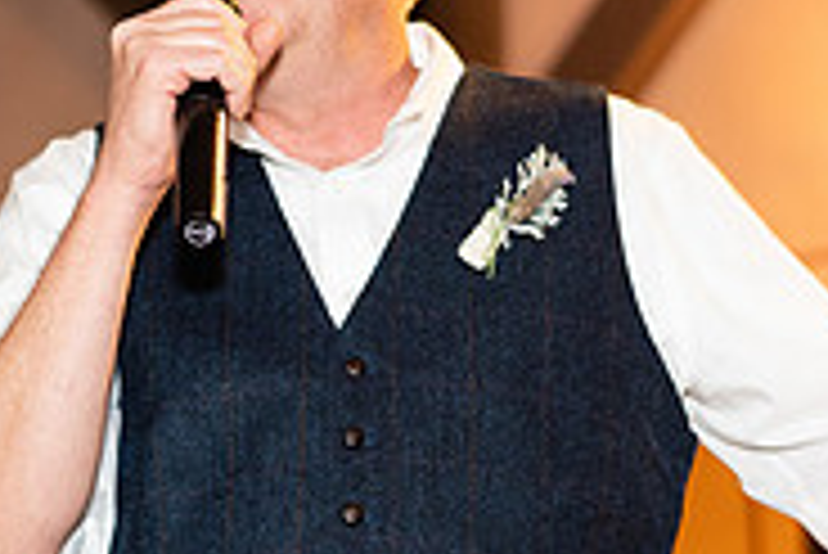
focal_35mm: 173
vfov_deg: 8.0
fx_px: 3982
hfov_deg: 11.9
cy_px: 309
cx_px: 428
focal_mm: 55
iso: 1600
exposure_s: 1/160
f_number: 2
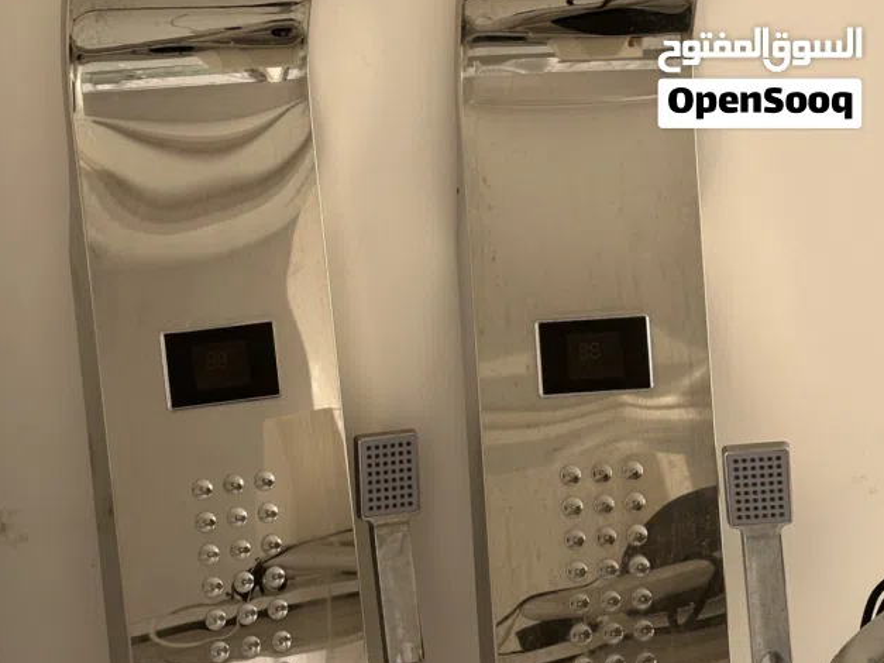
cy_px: 332
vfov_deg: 29.7
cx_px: 446
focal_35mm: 49
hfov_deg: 38.9
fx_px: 1251
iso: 80
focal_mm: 6.86
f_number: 1.78
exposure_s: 1/114
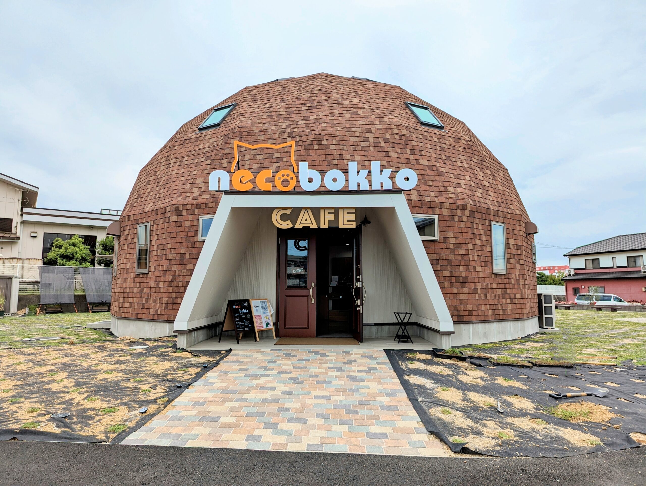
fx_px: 449
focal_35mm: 24
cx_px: 323
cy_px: 243
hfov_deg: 71.5
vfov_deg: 56.9
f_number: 1.85
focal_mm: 6.81
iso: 44
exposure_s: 1/1825
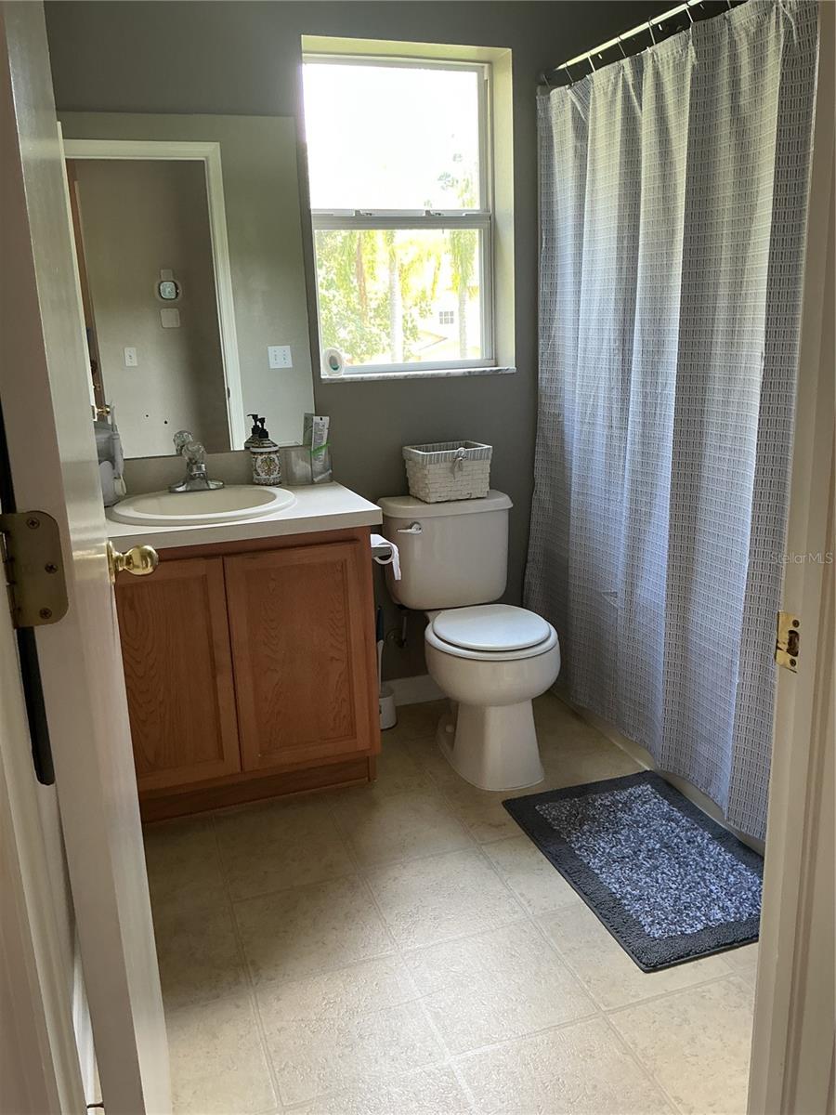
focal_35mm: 29
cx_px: 418
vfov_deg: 61.7
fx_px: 934
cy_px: 558
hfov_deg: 48.2
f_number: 1.8
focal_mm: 3
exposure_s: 1/50
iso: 64
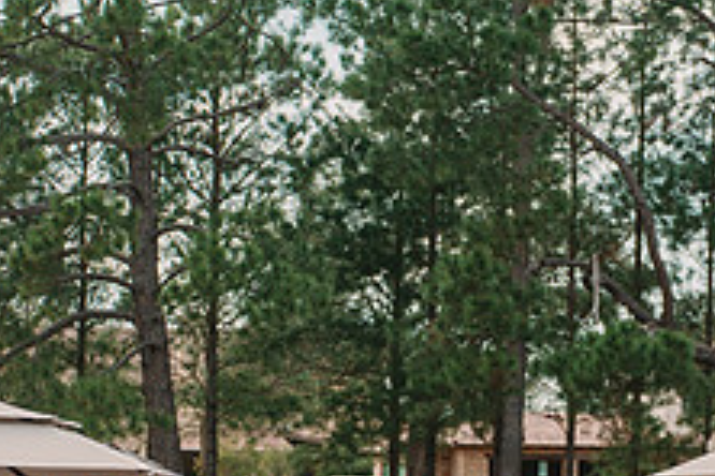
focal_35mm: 183
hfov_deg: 11.2
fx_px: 3634
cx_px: 90
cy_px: 450
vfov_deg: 7.5
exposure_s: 1/200
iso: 100
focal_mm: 70
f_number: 5.6
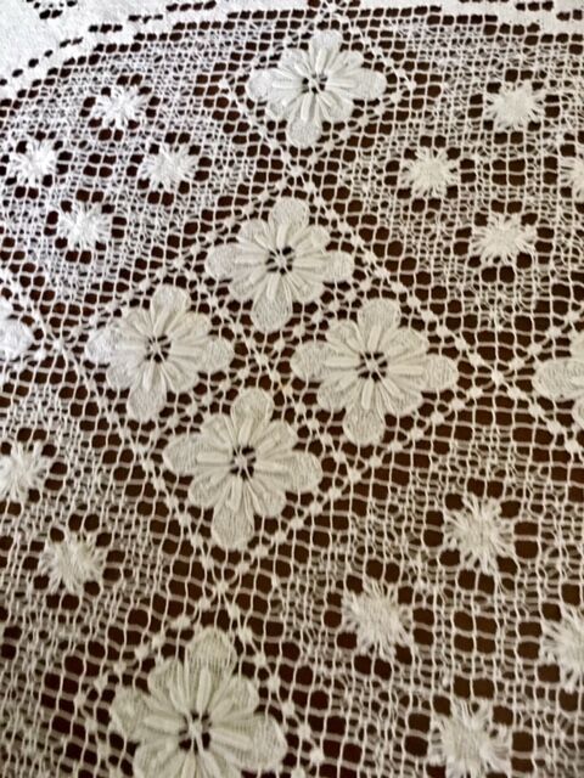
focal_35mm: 31
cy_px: 389
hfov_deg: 45.4
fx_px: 697
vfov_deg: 58.4
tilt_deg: -67.0
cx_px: 292
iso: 200
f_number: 2.4
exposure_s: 1/33
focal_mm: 3.3
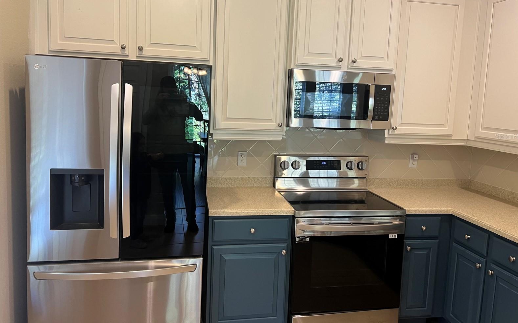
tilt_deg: -6.2
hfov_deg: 66.5
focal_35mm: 28
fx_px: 395
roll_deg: -3.7
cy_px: 136
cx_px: 263
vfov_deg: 44.4
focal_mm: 5.7
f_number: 1.5
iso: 100
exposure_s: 1/60
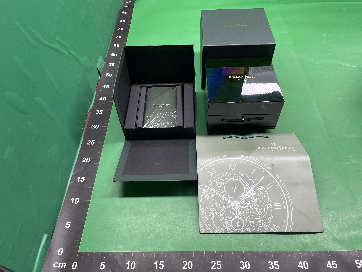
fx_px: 272
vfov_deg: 53.1
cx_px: 181
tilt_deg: -49.0
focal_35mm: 26
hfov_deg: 67.3
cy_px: 136
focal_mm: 4.2
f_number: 1.6
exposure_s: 1/100
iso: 80
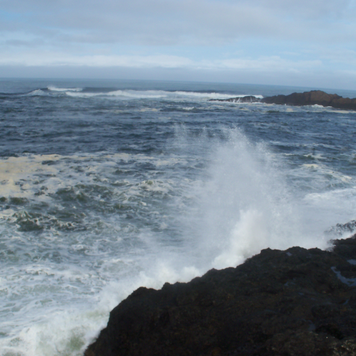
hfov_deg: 40.0
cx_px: 194
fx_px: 489
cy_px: 177
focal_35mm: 42
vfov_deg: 40.0
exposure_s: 1/400
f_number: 5.5
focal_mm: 6.3
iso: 64
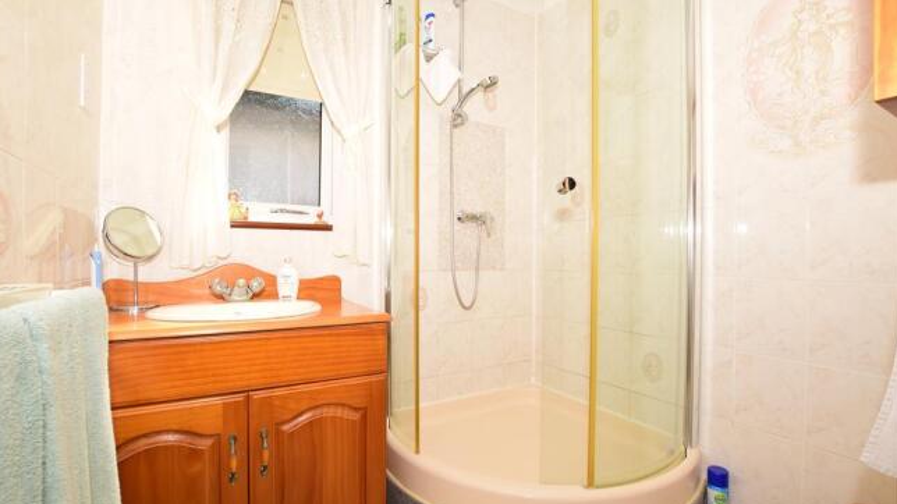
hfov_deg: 99.4
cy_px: 258
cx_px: 446
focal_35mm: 16
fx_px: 380
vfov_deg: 67.0
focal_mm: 10
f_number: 14
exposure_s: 1/200
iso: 400
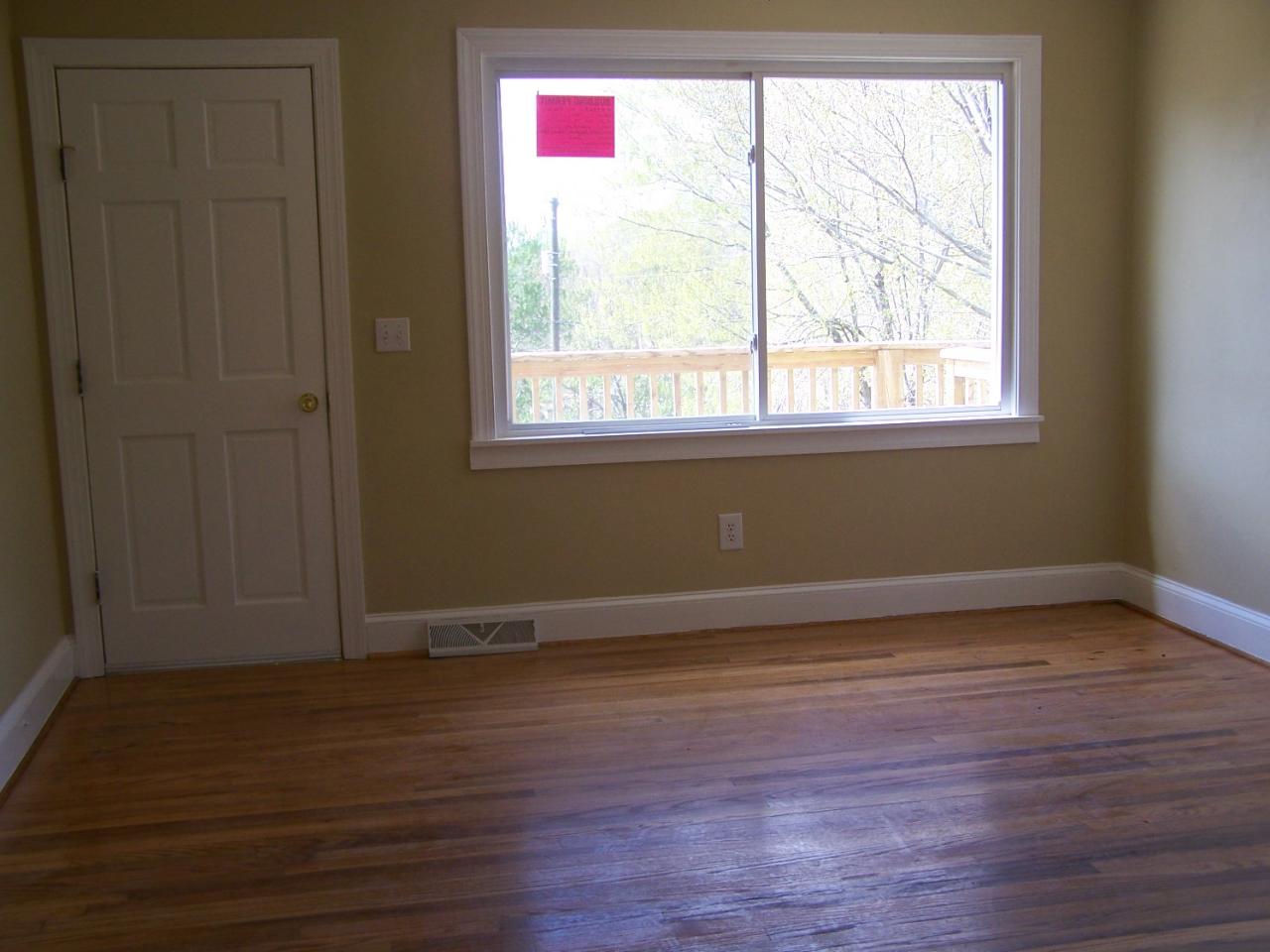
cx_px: 635
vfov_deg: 37.7
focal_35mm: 38
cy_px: 476
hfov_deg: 49.0
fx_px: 1394
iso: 80
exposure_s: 1/100
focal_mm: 6.3
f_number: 2.8
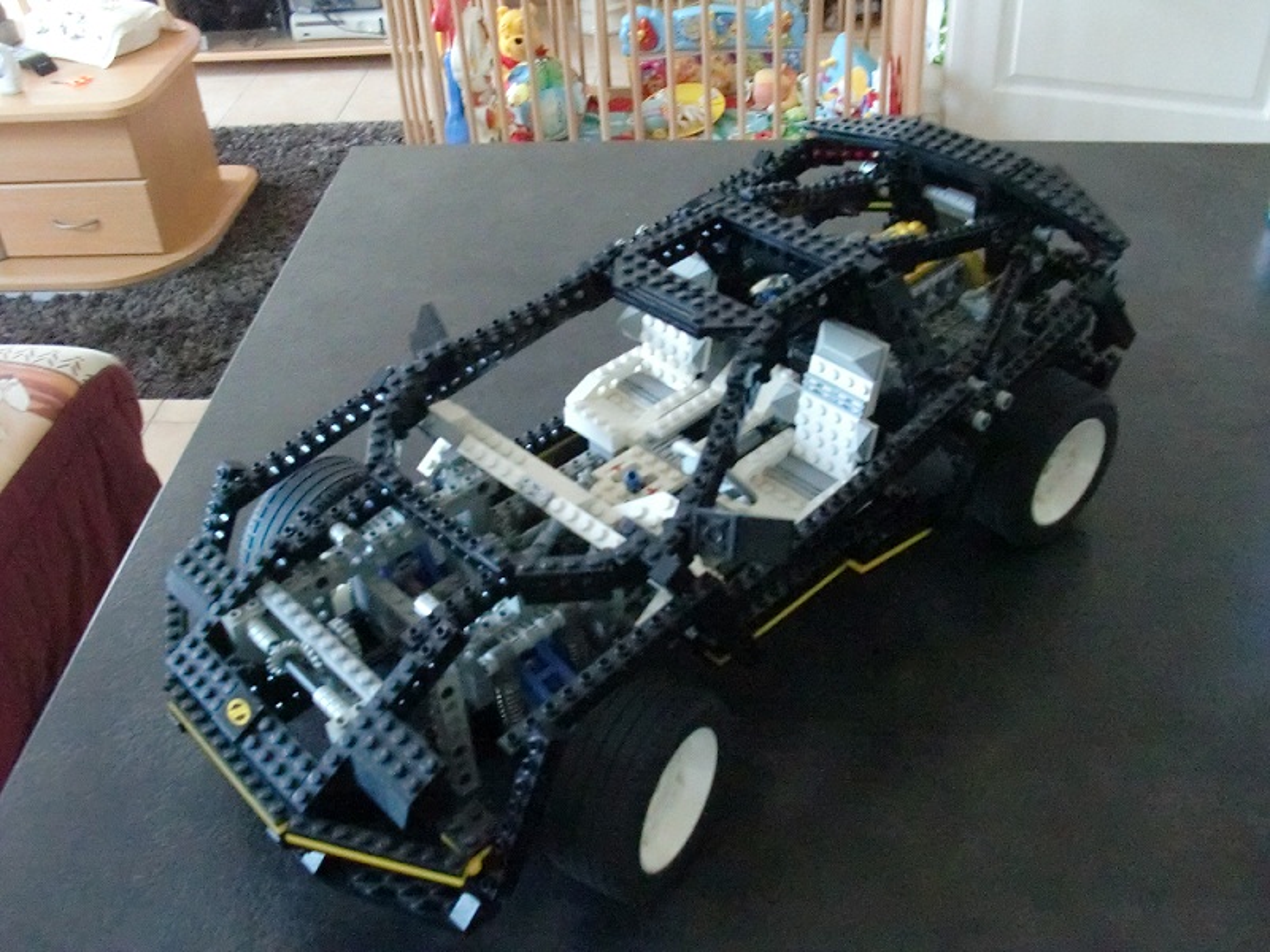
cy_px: 476
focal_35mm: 36
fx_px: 1321
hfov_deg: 51.4
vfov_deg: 39.7
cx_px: 635
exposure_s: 1/50
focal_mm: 6.3
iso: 1600
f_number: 2.8
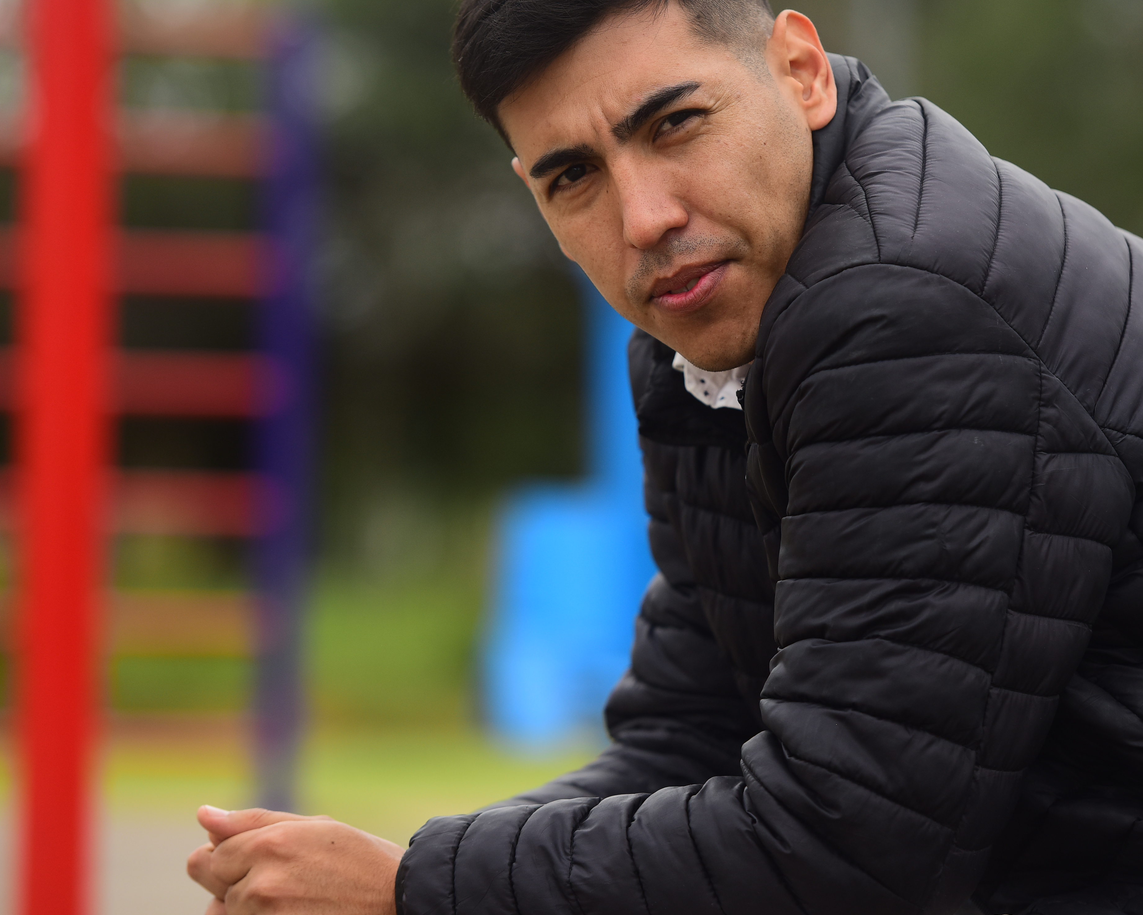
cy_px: 374
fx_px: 6867
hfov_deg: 9.5
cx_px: 641
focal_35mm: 203
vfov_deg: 7.6
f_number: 2.8
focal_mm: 145
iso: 400
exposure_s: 1/2000
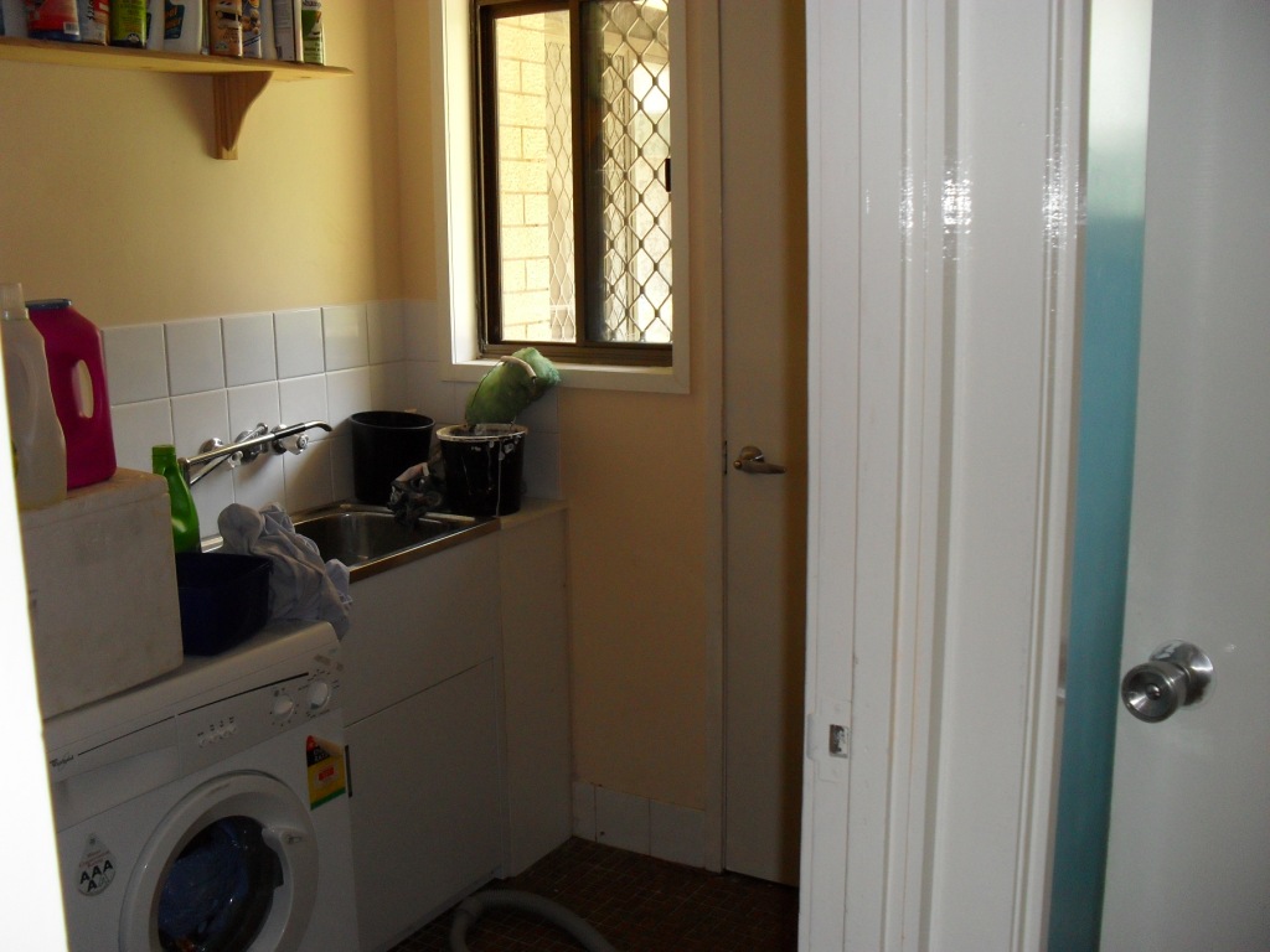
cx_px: 635
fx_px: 1284
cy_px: 476
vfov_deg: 40.7
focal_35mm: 35
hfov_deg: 52.6
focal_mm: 6.3
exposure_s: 1/45
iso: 200
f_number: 3.2
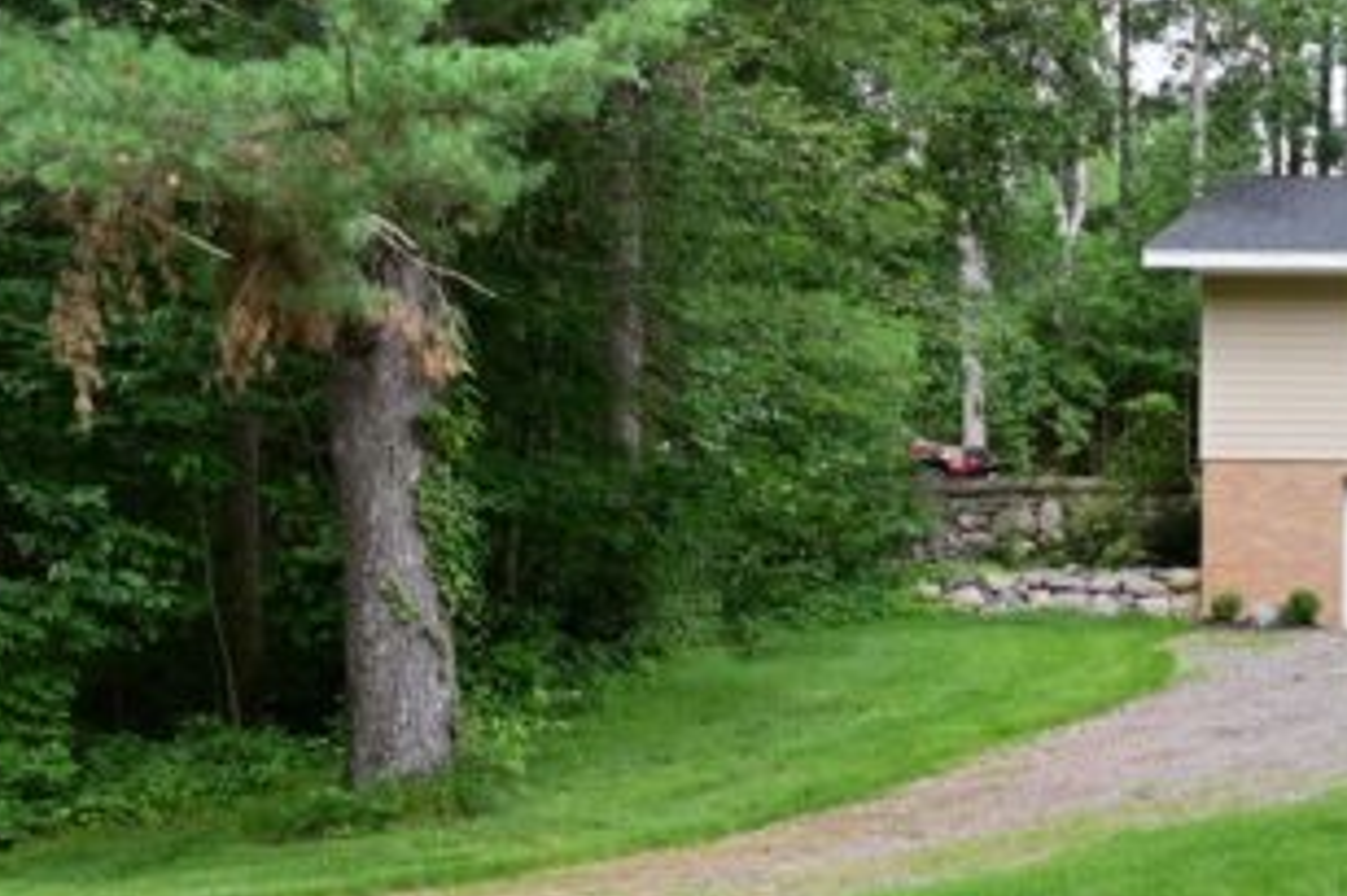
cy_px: 686
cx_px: 1854
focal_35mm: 76
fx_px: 2840
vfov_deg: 17.8
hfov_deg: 23.0
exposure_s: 1/200
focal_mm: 19.5
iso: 100
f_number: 5.6
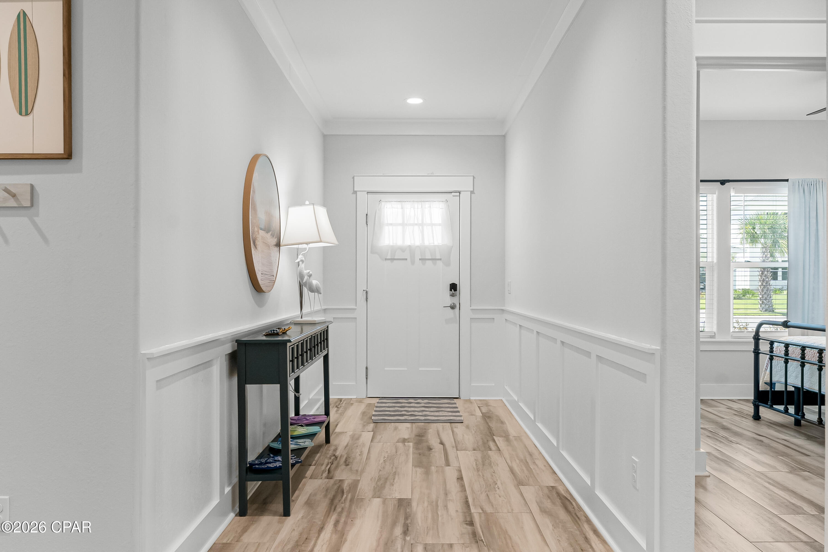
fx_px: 621
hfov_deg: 67.4
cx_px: 414
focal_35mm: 27
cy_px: 276
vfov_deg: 47.9
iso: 400
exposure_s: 1/25
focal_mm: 18.4
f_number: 8
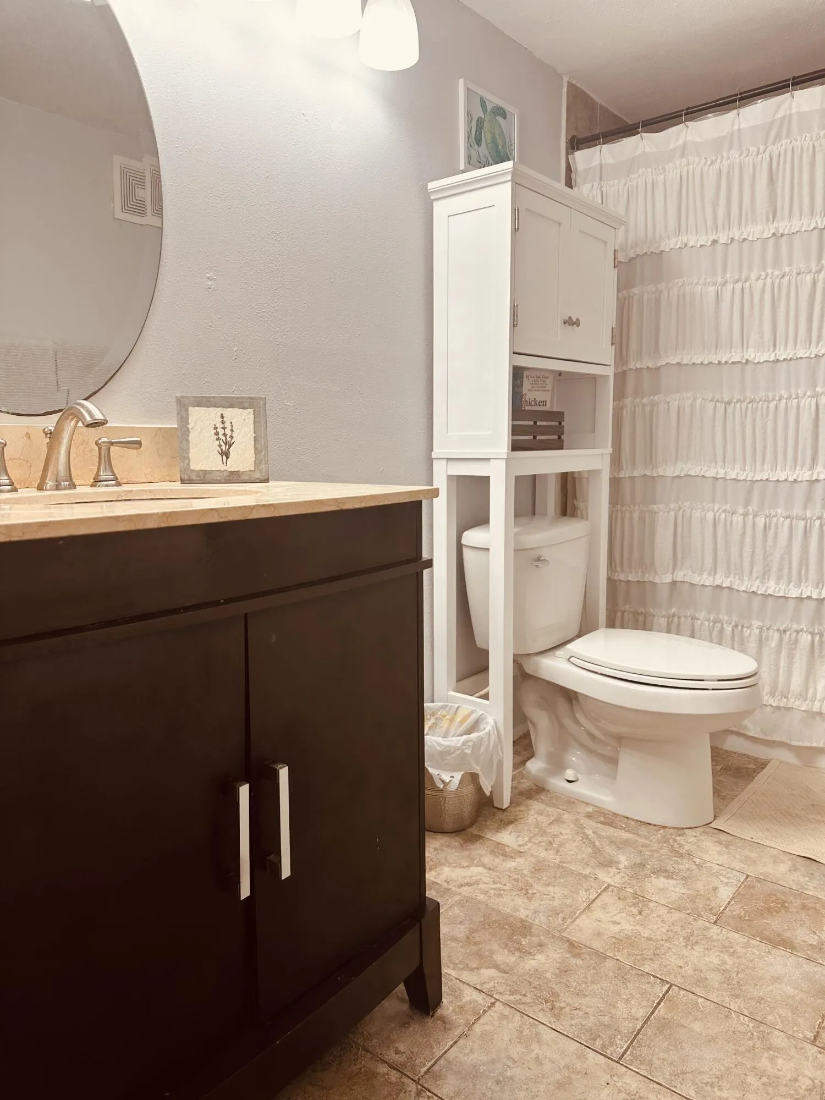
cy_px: 550
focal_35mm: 24
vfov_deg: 71.6
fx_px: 763
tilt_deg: -8.5
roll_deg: -0.3
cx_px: 412
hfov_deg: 56.8
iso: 80
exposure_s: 1/120
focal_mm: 6.86
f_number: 1.78
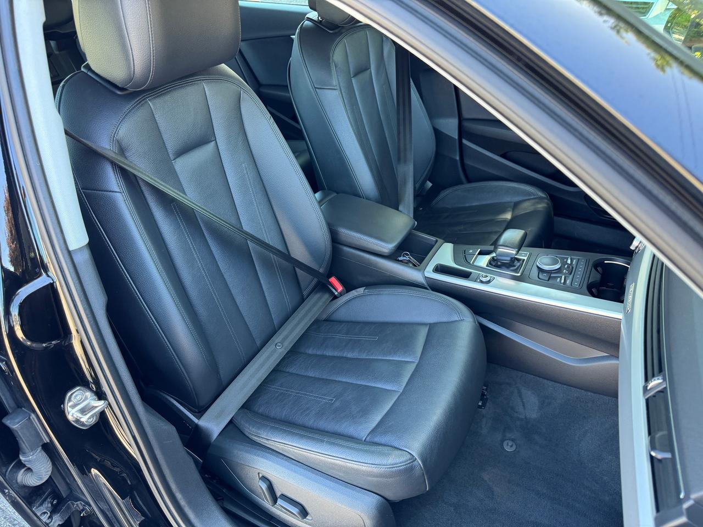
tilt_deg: -35.6
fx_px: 487
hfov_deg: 71.6
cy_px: 264
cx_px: 352
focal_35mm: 24
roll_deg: -0.4
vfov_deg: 56.8
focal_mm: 6.76
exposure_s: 1/117
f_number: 1.78
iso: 200
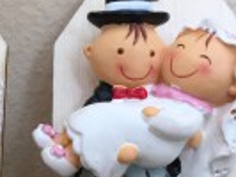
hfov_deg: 21.9
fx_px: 594
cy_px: 170
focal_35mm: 87
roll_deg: -0.5
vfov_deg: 16.7
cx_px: 16
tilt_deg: -15.6
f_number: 2.2
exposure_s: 1/50
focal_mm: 4.15
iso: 25
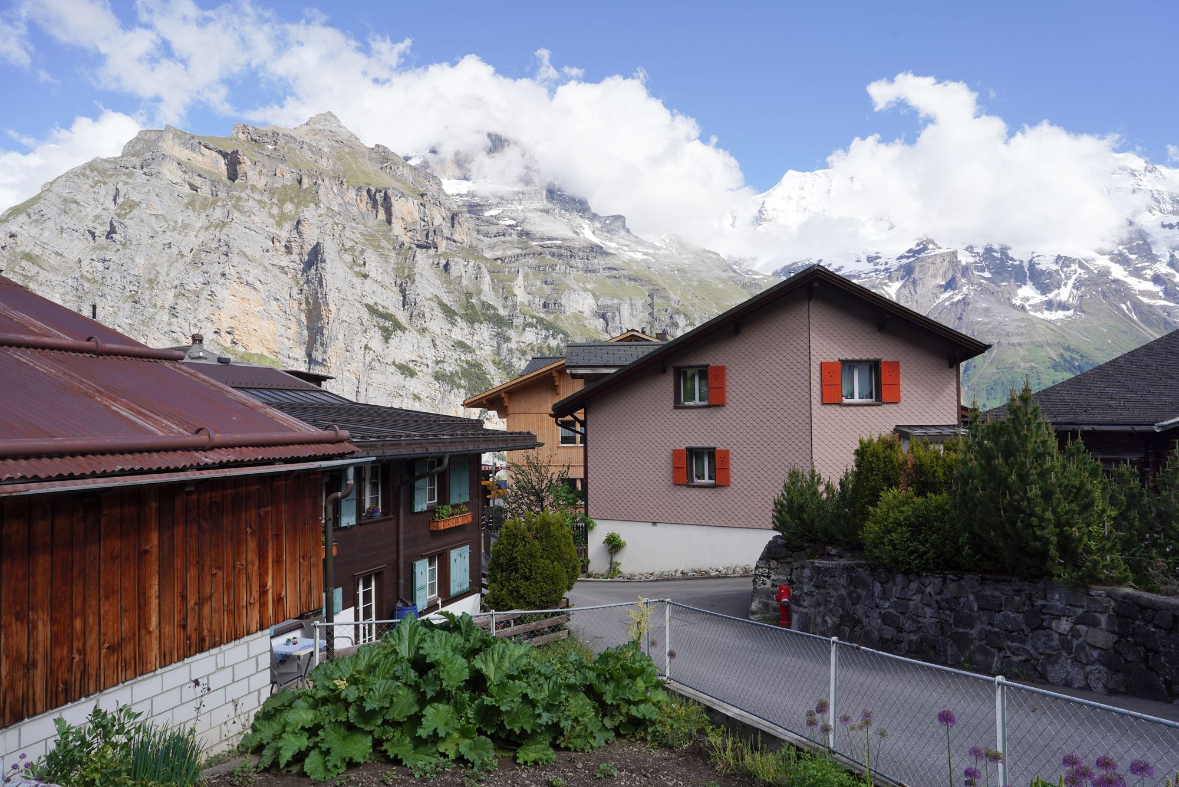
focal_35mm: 24
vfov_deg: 53.1
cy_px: 394
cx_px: 590
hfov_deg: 73.7
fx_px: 786
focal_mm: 24
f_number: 13
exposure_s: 1/100
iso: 100
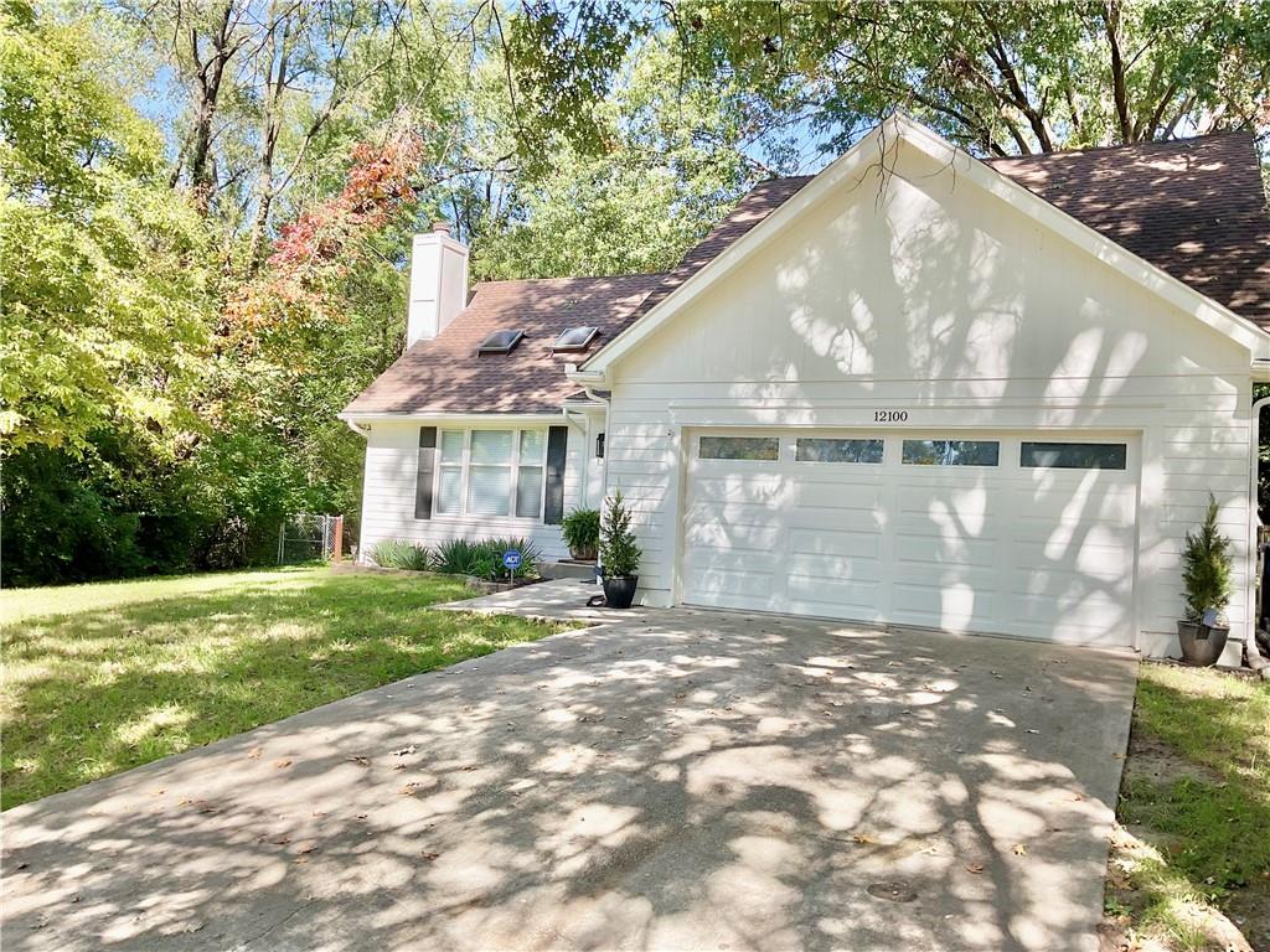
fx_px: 1064
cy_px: 476
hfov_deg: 61.7
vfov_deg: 48.2
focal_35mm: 29
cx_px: 635
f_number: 1.8
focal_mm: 3
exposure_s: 1/415
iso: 16
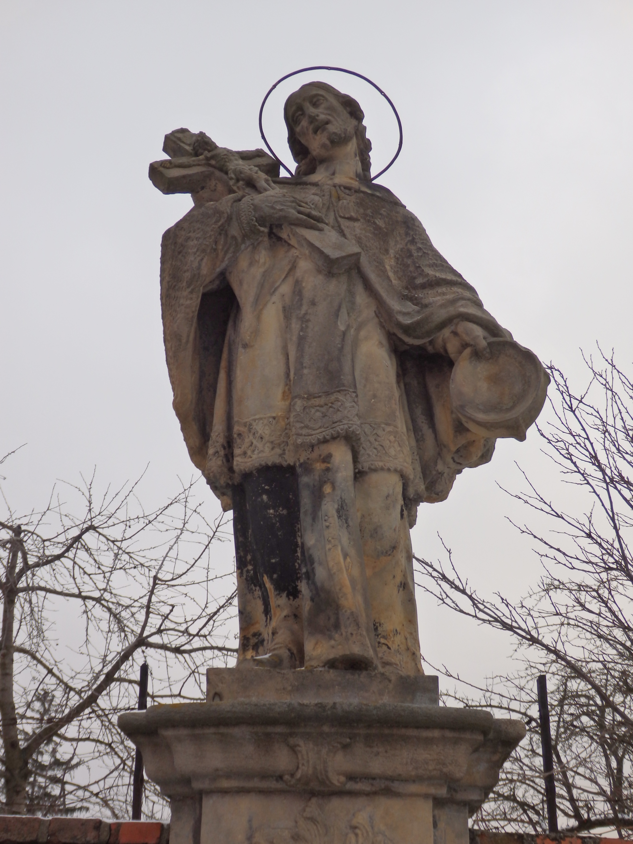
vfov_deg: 42.1
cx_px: 316
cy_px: 422
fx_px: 1097
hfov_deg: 32.2
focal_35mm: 45
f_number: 3.8
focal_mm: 8
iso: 100
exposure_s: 1/125
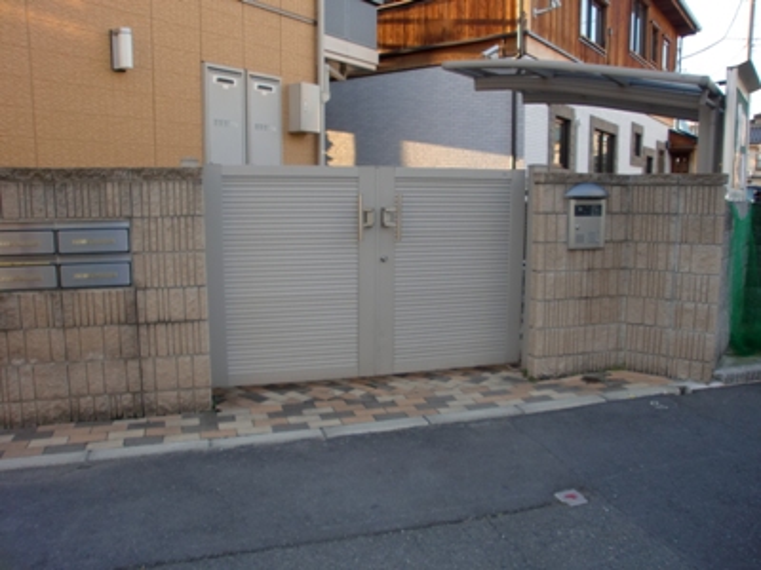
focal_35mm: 28
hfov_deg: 63.4
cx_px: 380
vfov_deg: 49.7
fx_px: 616
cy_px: 285
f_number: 2.6
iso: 64
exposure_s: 1/100
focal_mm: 4.65
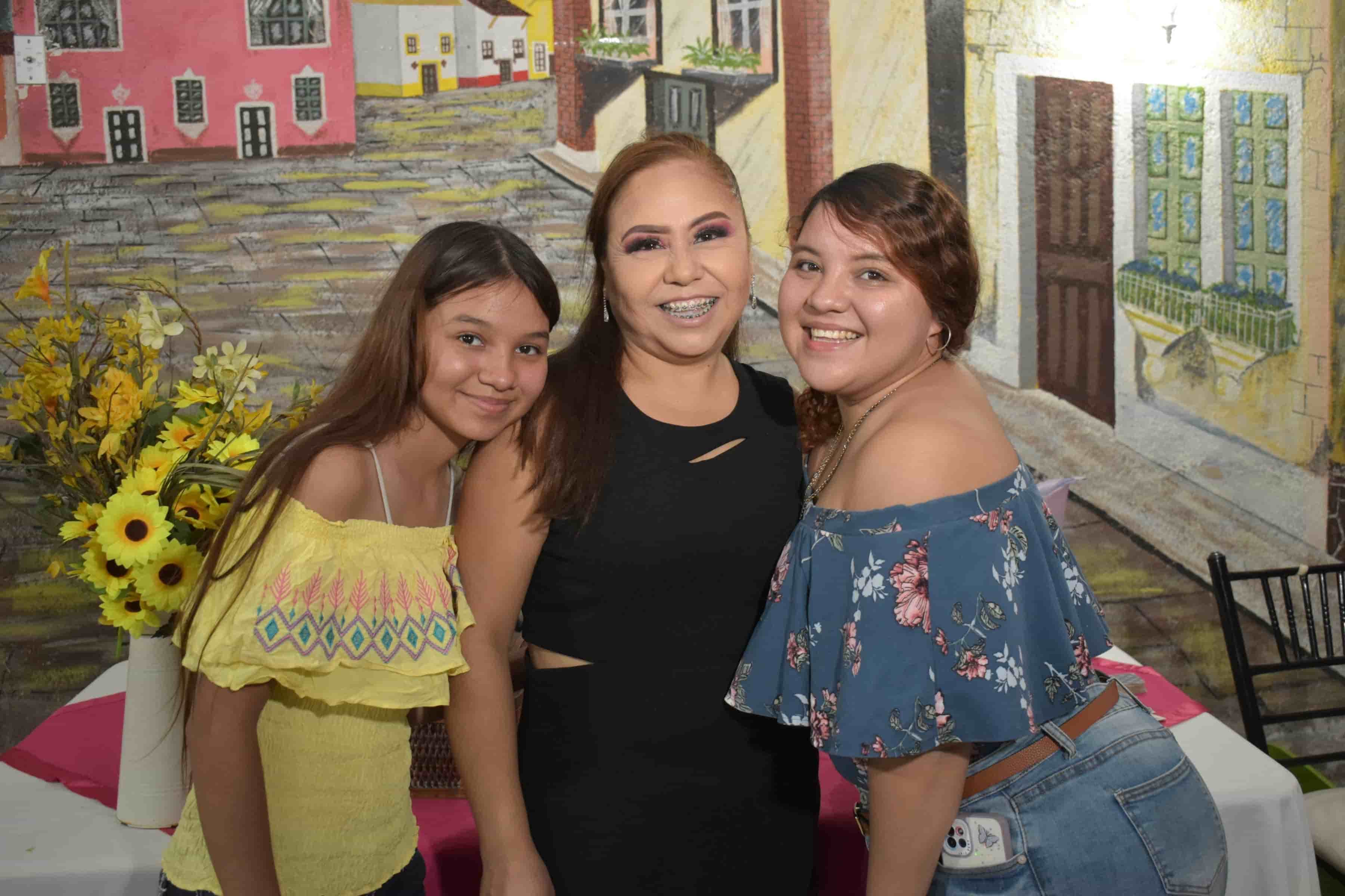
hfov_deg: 46.4
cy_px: 448
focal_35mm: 42
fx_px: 1569
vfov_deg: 31.9
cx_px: 672
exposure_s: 1/60
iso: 1600
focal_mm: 28
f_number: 5
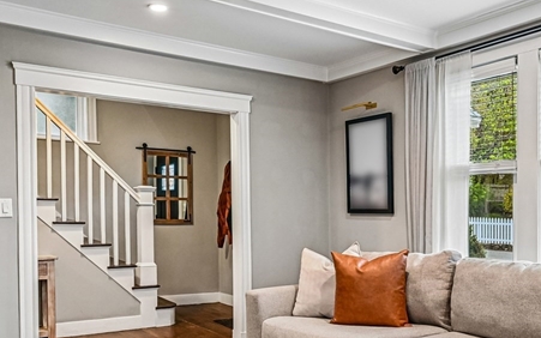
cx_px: 317
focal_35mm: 37
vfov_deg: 34.3
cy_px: 204
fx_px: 546
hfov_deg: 52.5
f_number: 8
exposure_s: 1/13
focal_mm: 16
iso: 400
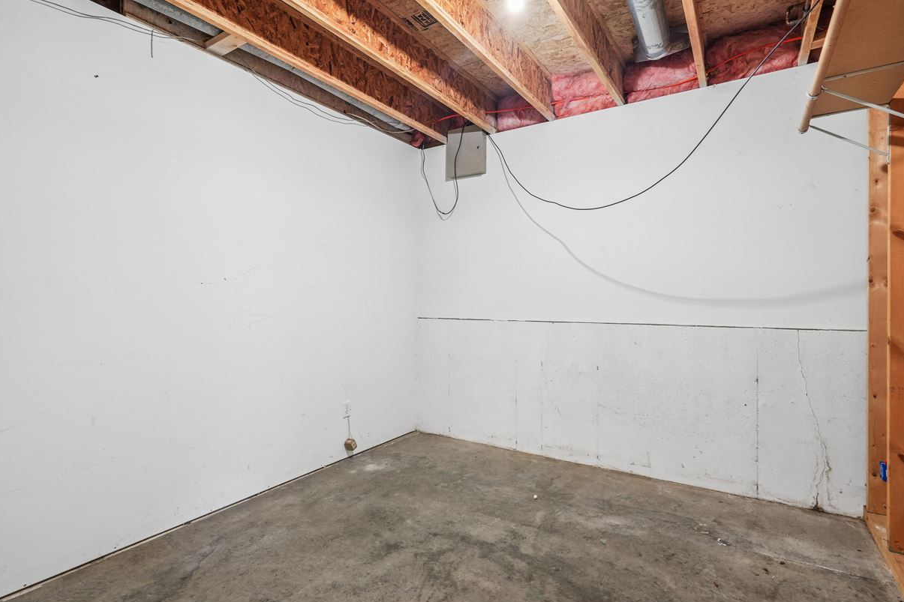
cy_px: 308
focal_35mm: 17
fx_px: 427
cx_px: 465
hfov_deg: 93.3
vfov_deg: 70.4
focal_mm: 16
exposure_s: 1/1.25
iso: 400
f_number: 10
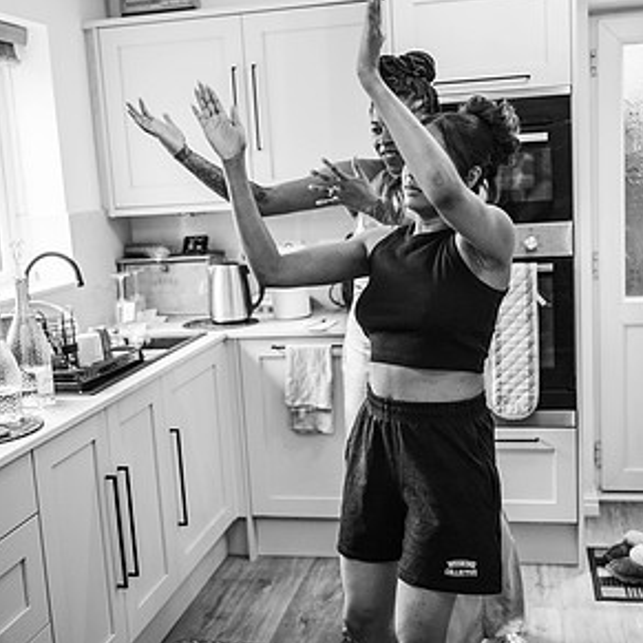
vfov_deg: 36.8
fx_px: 967
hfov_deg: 36.8
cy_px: 329
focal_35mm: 46
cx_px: 328
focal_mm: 35
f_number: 2.2
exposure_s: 1/200
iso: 800
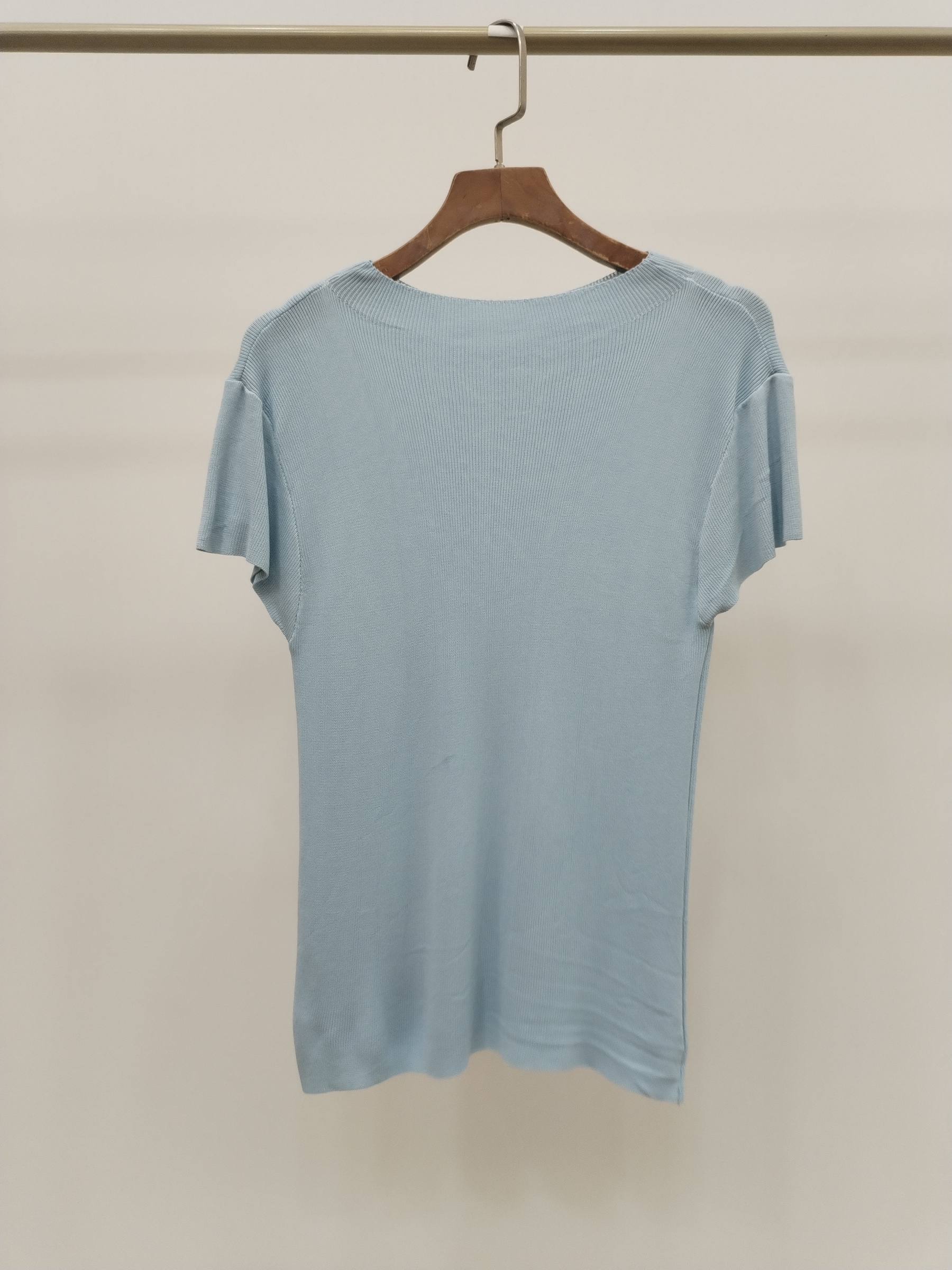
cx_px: 476
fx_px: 1063
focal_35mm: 29
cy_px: 635
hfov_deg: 48.2
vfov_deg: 61.7
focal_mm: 4.75
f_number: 1.8
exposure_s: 1/120
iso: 280
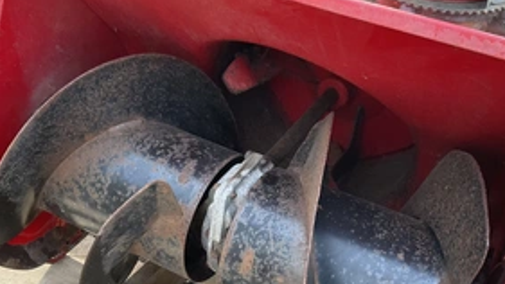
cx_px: 257
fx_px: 603
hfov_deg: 45.5
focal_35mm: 45
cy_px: 237
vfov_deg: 25.9
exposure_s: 1/172
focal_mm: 3
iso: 32
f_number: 1.8
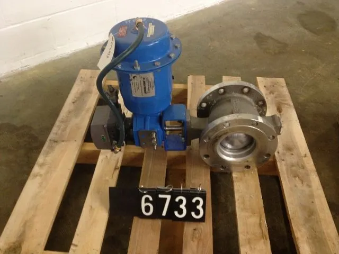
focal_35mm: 35
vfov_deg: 40.7
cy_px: 127
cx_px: 170
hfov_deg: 52.6
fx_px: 343
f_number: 2.4
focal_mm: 4.28
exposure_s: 1/20
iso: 250
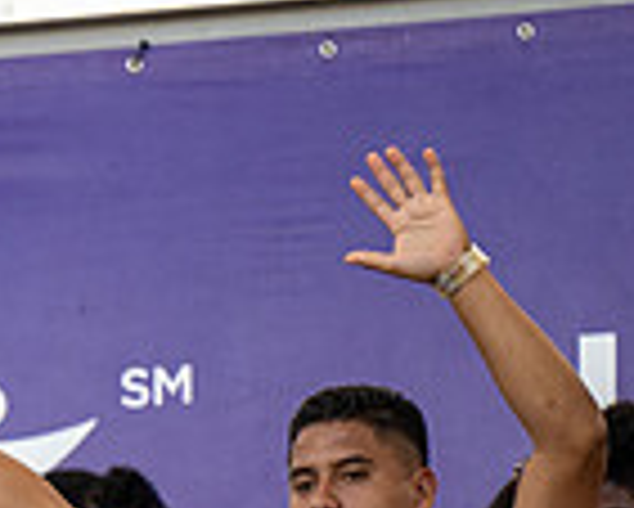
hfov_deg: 1.8
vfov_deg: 1.4
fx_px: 20692
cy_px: 742
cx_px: -553
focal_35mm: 1102
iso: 560
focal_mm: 190
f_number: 2.8
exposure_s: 1/1000
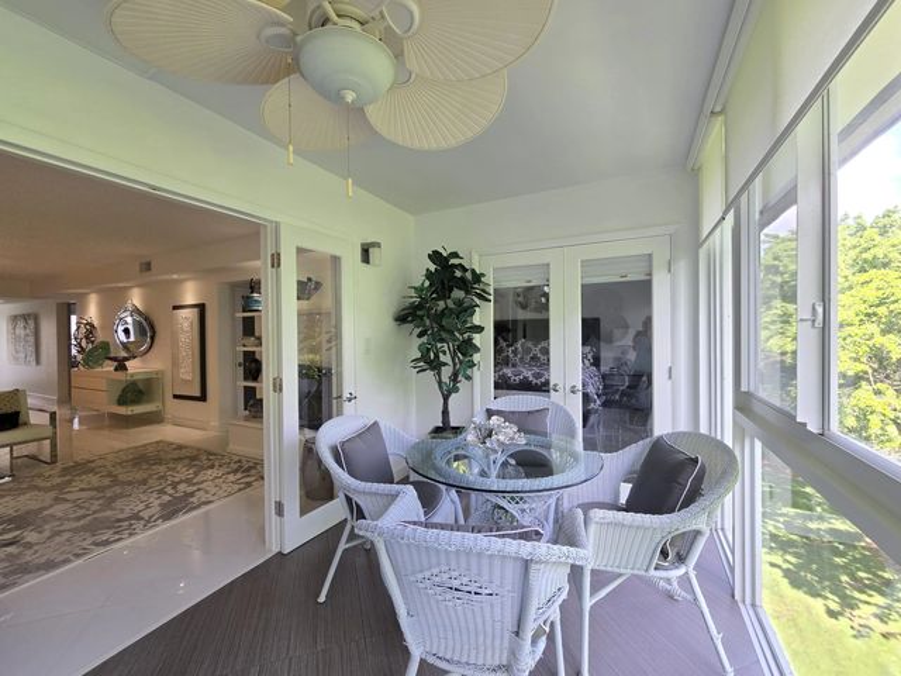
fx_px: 338
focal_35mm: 13
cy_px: 338
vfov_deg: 89.9
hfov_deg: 106.2
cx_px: 450
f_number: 2.2
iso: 64
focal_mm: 2.2
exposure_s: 1/120
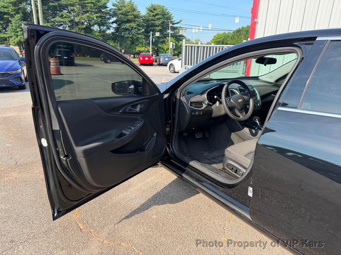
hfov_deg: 71.6
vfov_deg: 56.8
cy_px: 128
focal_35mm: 24
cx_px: 170
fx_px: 236
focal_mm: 6.76
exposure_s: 1/1271
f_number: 1.78
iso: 100
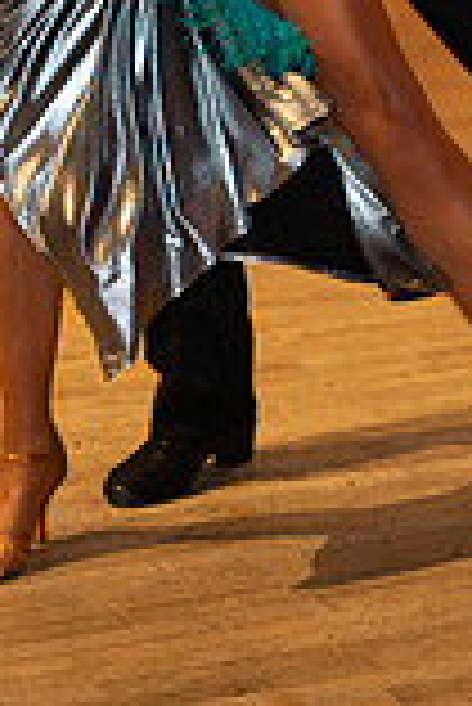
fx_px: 4788
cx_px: 351
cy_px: -261
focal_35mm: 244
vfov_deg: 8.3
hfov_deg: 5.6
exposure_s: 1/125
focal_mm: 85
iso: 200
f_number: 1.4
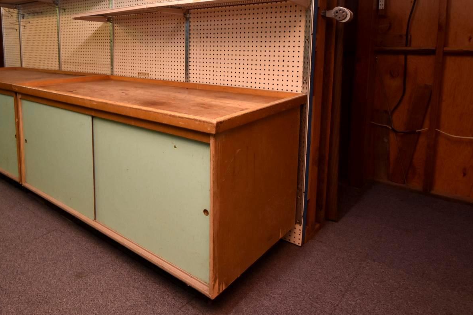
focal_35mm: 26
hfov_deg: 66.7
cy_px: 87
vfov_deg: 48.1
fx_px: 342
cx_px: 143
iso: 800
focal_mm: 10
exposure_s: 1/60
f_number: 4
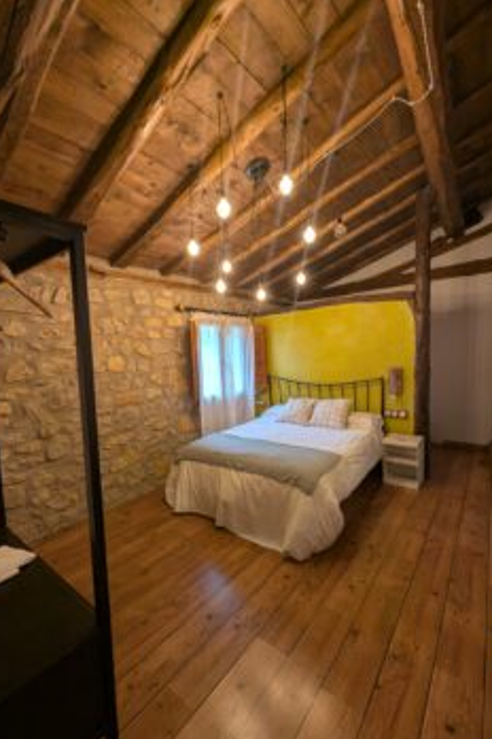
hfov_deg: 81.1
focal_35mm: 14
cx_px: 228
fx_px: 287
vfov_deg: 104.2
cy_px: 380
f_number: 2.2
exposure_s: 1/33.3
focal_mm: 1.95
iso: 89
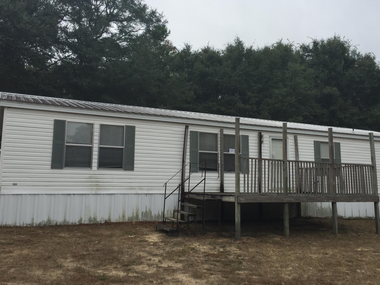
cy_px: 127
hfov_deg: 52.4
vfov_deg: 40.6
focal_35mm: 35
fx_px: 384
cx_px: 219
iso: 32
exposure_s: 1/638
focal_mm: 4.15
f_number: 2.2
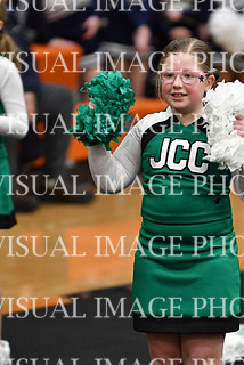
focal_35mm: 543
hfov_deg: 2.5
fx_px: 5508
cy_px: 216
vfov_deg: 3.8
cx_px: 184
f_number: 2.8
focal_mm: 200
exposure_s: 1/800
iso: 4000
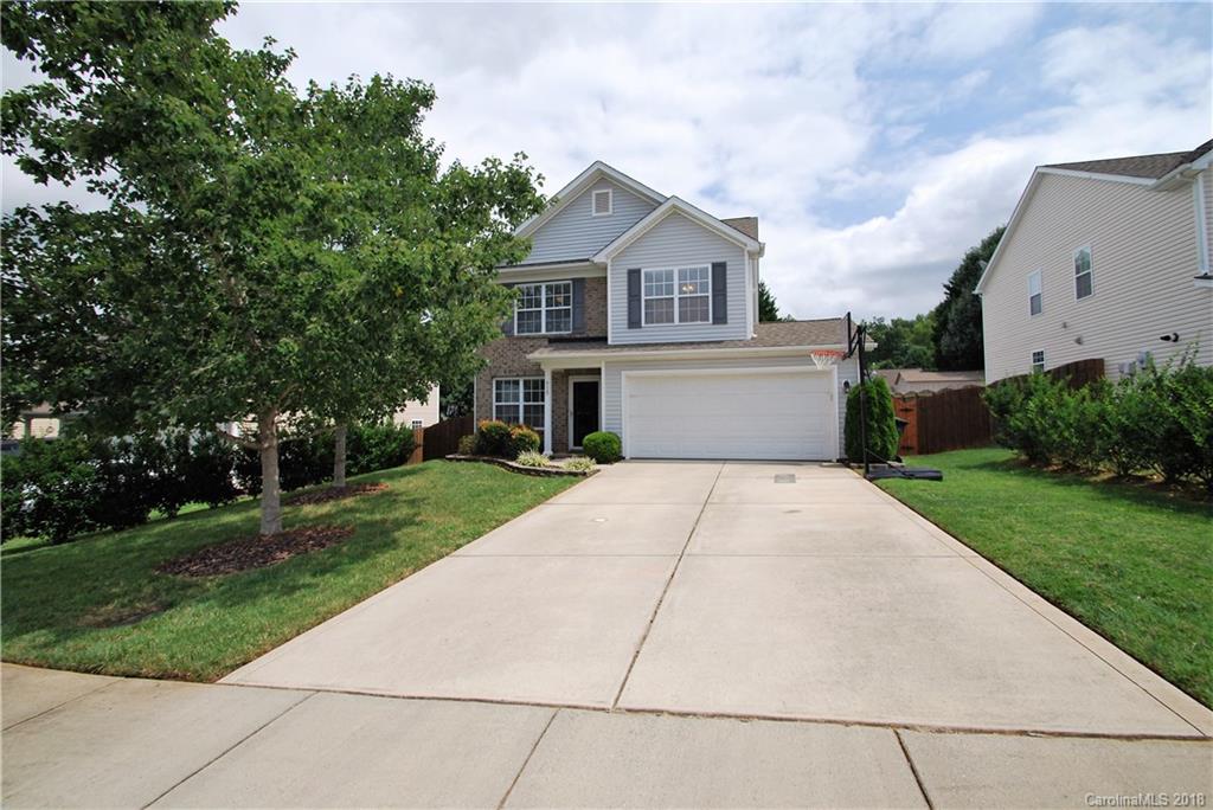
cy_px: 405
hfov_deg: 100.4
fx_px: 506
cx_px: 606
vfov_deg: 77.4
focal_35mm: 15
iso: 100
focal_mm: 10
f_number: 6.3
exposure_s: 1/160
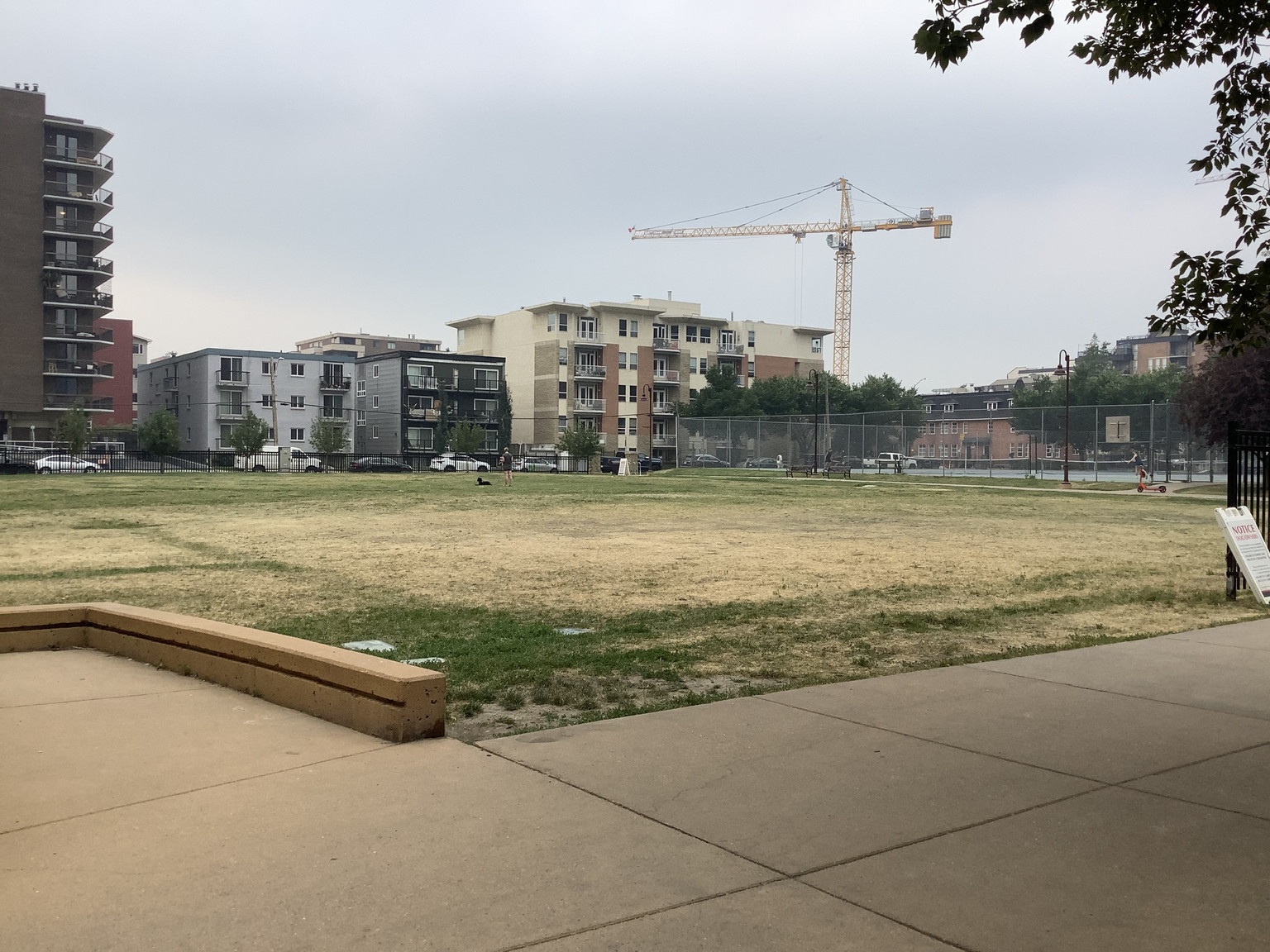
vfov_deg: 45.4
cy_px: 476
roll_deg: -0.7
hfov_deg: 58.4
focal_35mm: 31
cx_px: 635
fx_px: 1137
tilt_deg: -0.6
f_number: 2.4
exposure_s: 1/359
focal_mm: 3.3
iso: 25
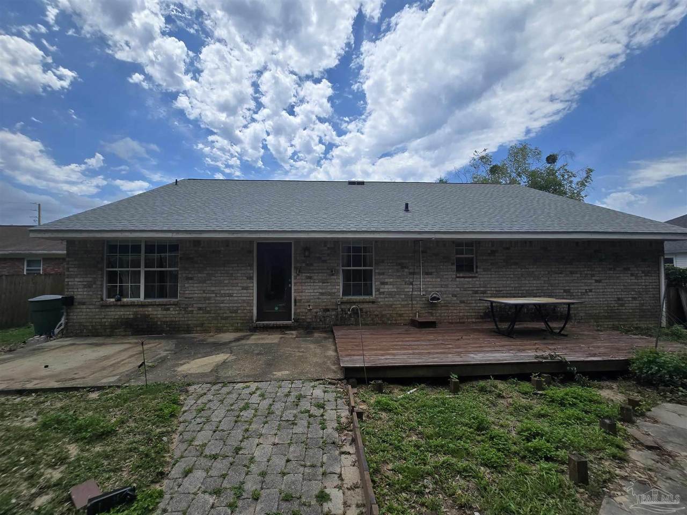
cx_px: 344
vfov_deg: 89.9
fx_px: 258
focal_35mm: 13
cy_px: 258
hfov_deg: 106.2
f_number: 2.2
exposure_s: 1/2913
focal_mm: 2.2
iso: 50
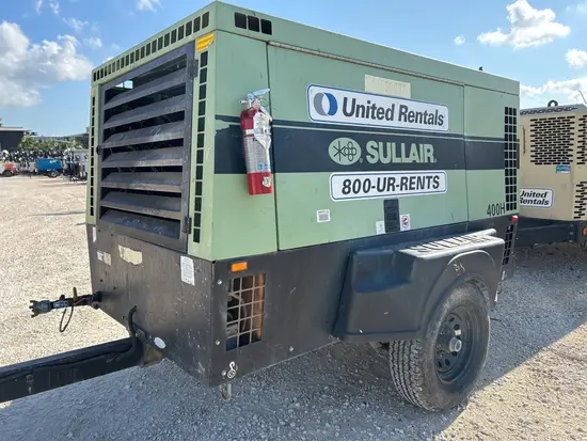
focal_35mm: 26
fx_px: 441
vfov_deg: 53.1
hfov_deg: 67.3
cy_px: 220
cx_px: 294
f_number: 1.5
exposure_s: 1/1869
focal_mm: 5.7
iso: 50
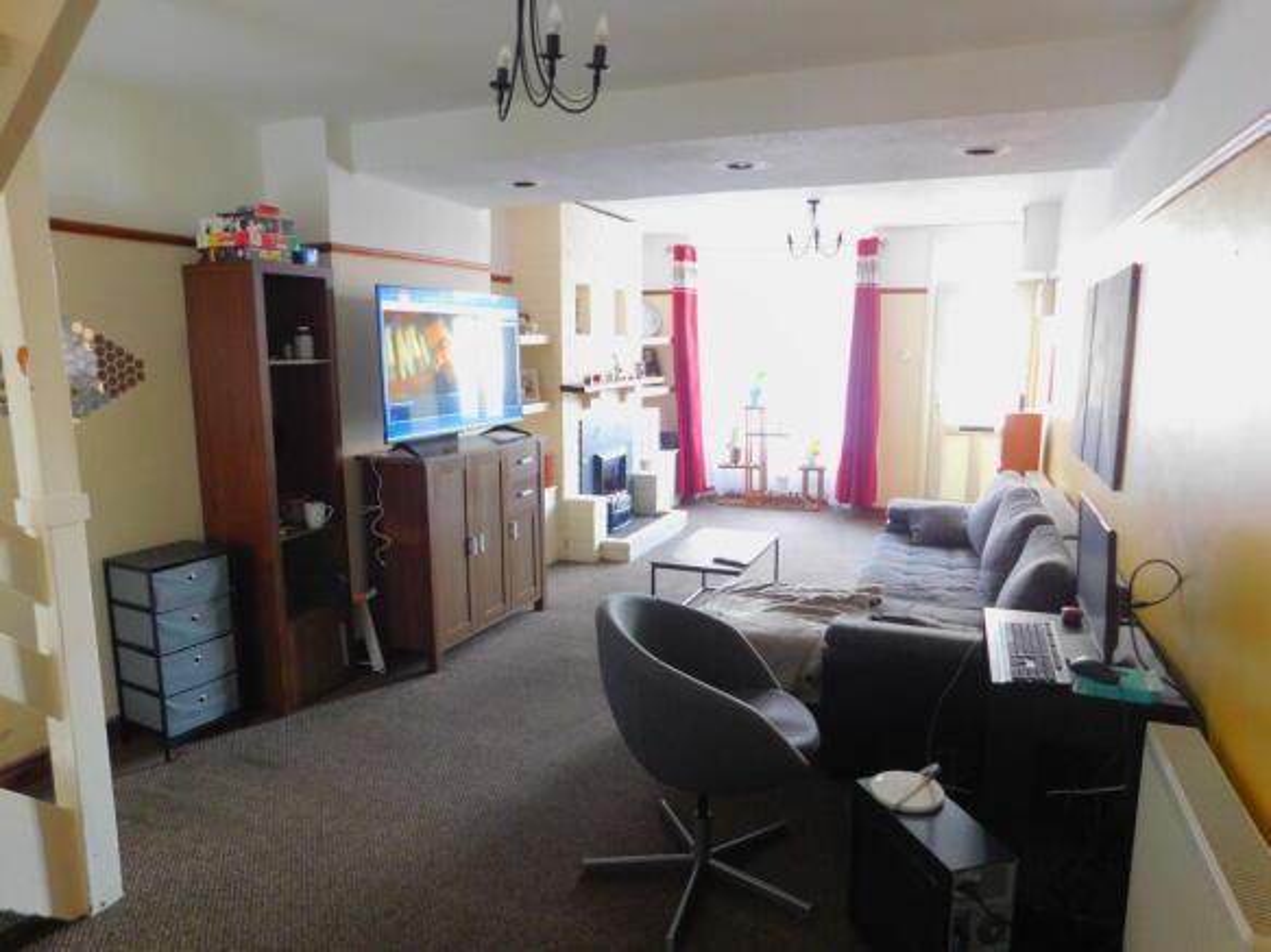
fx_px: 844
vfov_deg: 58.9
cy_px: 476
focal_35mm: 23
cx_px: 636
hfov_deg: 73.9
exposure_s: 1/8
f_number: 3
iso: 400
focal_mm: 4
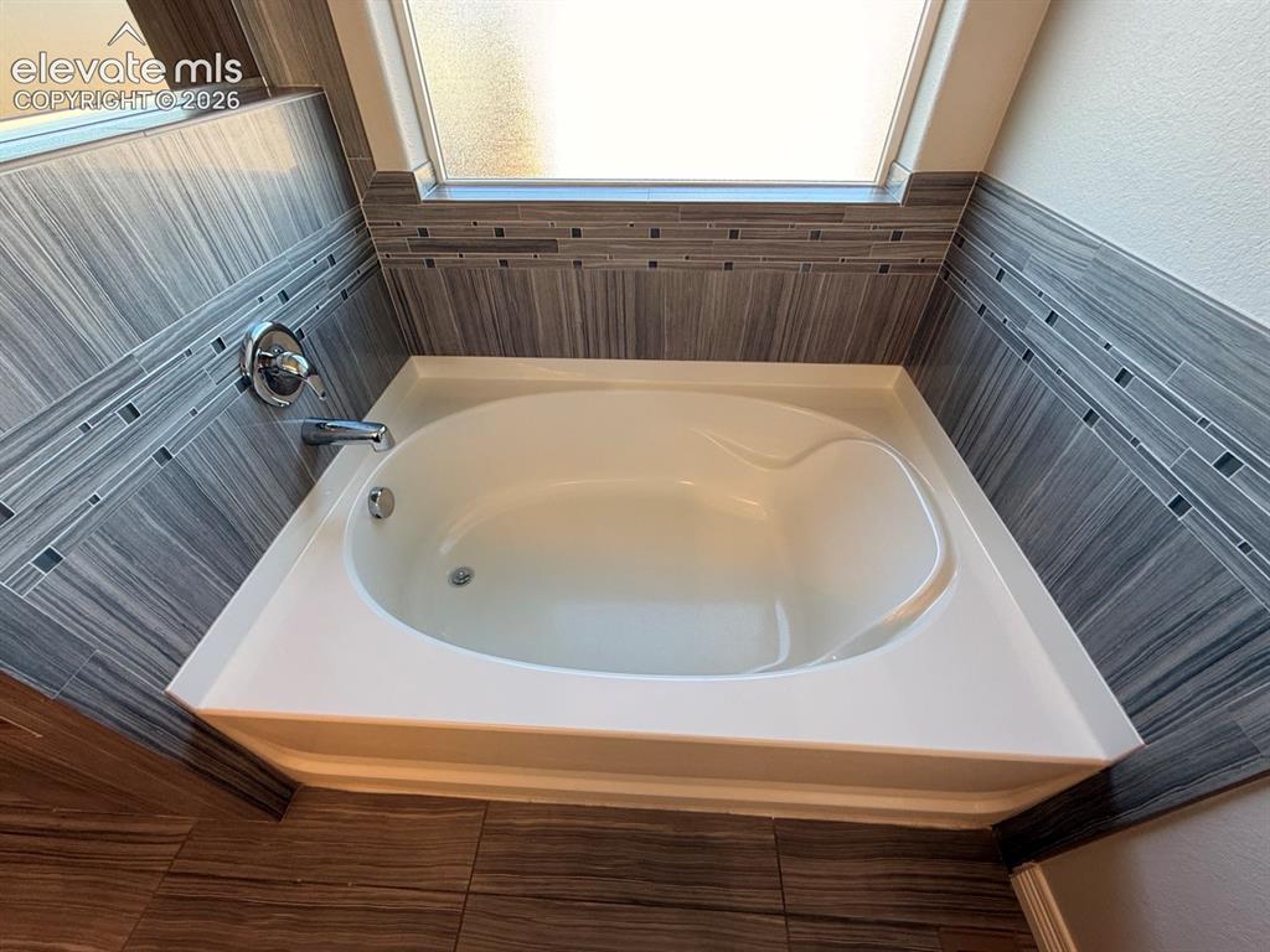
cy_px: 476
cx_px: 635
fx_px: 514
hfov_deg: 102.1
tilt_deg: -42.7
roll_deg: +0.3
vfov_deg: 85.7
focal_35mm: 14
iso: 125
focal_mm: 2.22
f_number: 2.2
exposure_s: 1/120
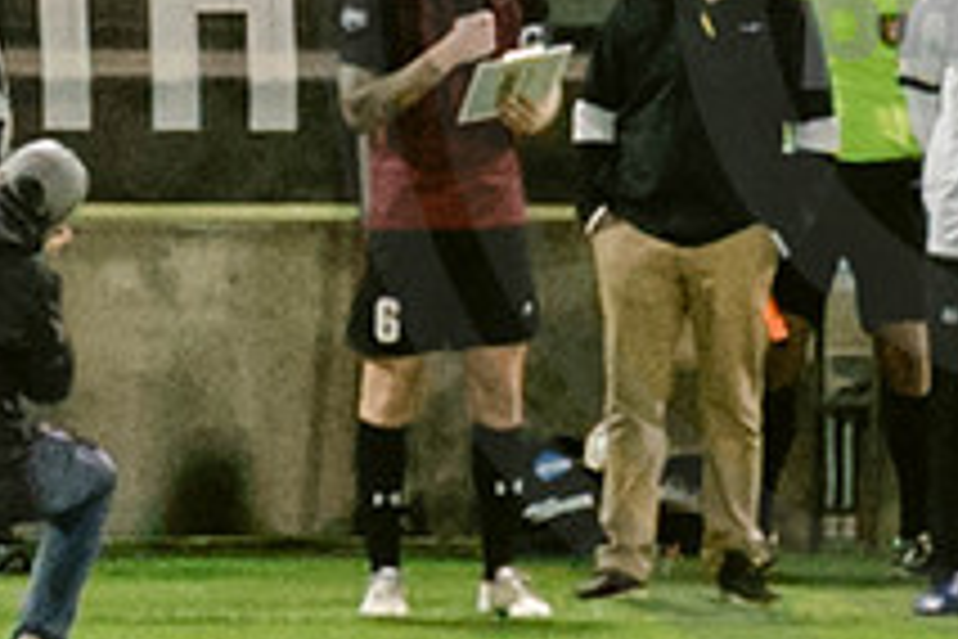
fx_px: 34884
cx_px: 177
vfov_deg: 1.0
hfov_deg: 1.6
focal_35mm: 1311
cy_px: 59
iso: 2000
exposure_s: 1/160
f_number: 4
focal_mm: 70
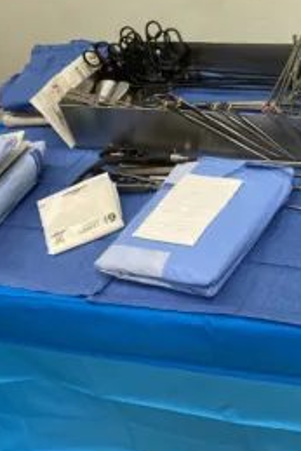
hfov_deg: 25.4
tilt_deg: -35.0
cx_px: 374
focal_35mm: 47
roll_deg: +4.3
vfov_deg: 41.7
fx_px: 589
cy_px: 186
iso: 80
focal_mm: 4.25
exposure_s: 1/120
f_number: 1.8
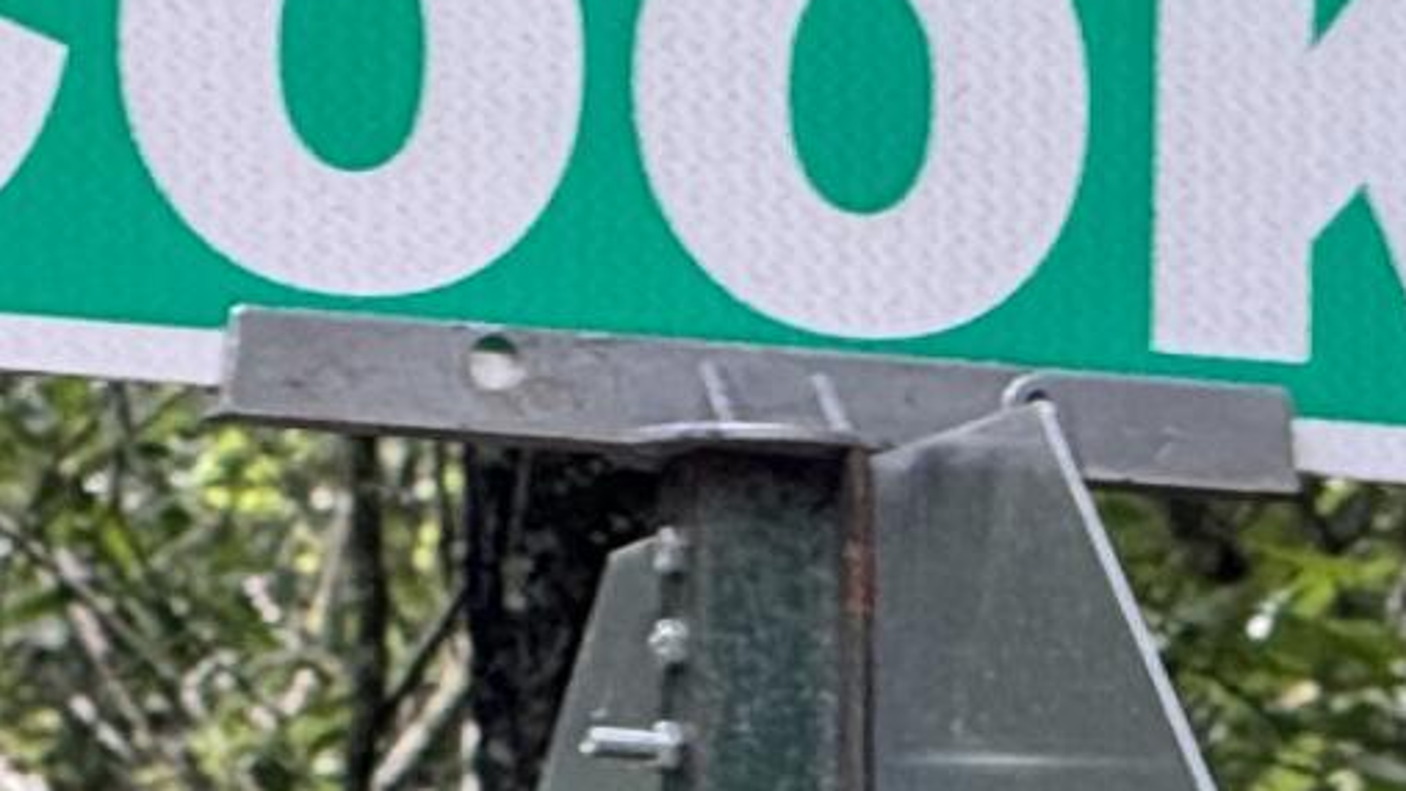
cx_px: 872
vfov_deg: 1.6
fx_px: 28787
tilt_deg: +6.6
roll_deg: +2.5
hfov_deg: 2.8
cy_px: 589
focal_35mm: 772
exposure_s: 1/99
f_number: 2.8
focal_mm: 15.66
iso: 64
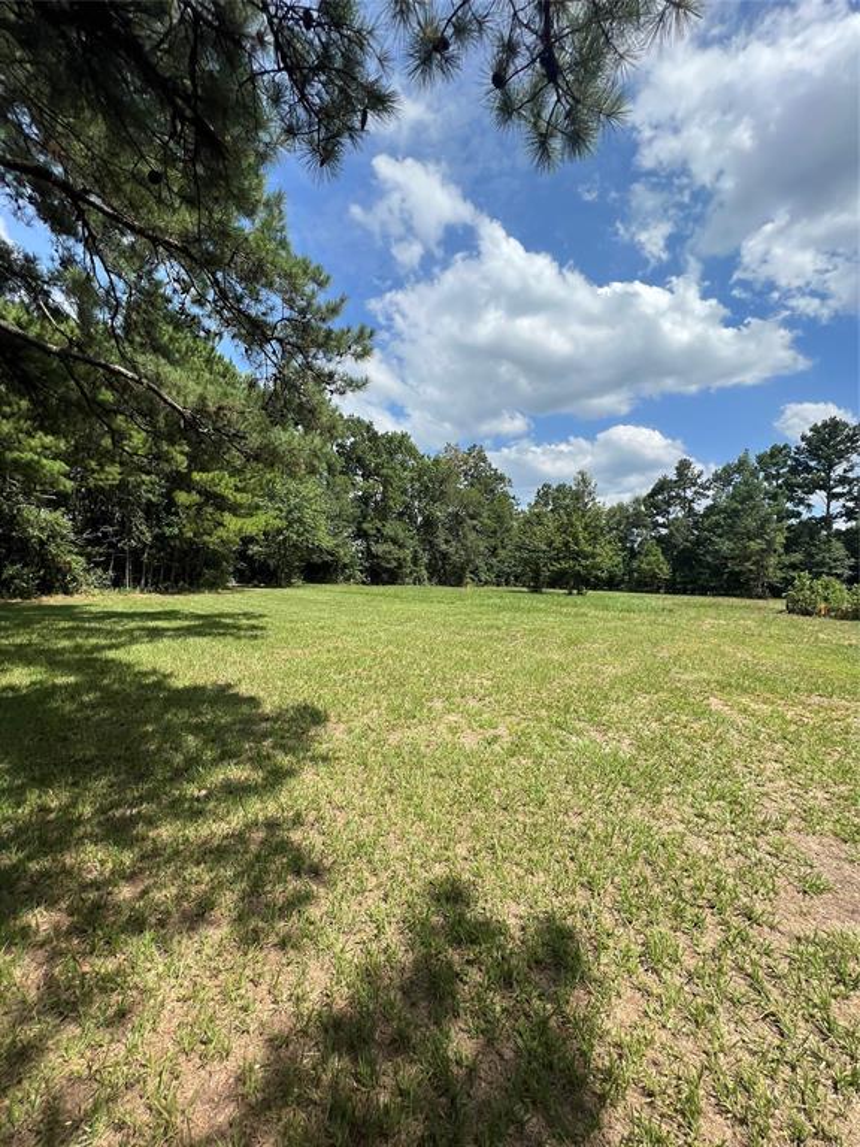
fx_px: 431
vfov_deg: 106.2
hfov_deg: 89.9
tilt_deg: -1.6
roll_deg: +0.8
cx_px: 430
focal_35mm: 13
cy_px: 574
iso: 32
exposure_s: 1/1876
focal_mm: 1.57
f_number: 1.8
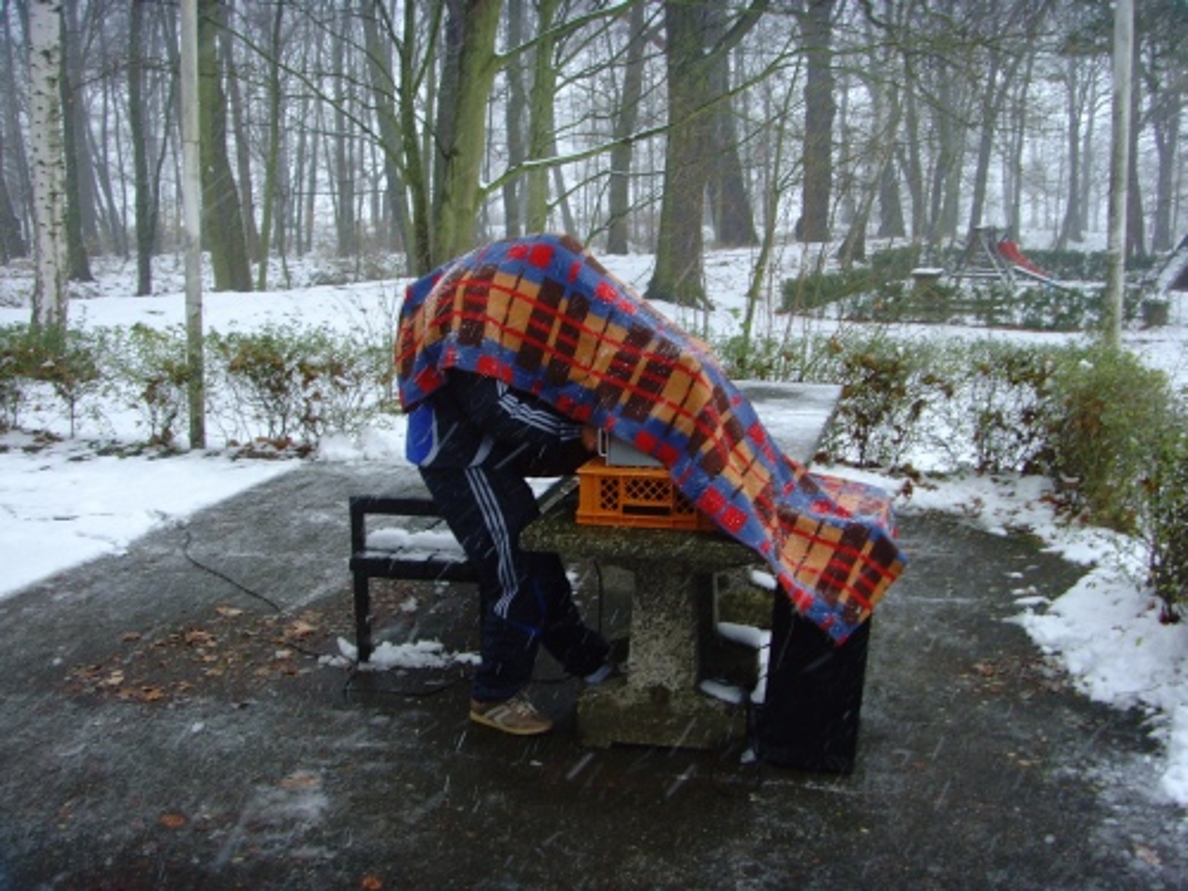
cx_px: 594
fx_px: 1338
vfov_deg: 36.8
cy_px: 446
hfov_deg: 47.9
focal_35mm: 39
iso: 100
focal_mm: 6.6
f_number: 3.5
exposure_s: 1/90
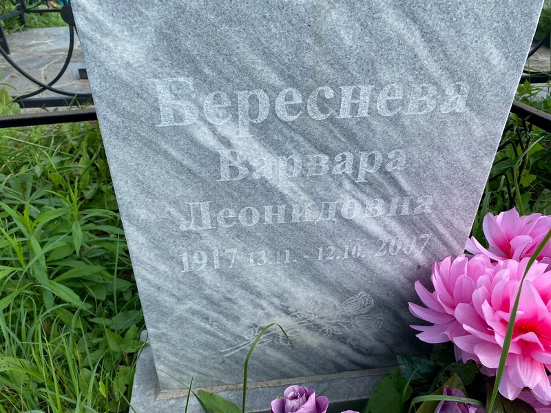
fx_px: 414
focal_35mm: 26
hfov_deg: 67.3
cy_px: 206
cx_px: 276
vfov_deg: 53.1
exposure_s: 1/957
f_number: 1.8
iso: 32
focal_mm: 4.25
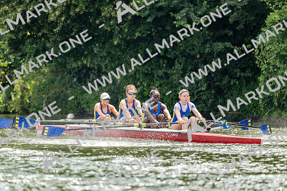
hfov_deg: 5.2
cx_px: 144
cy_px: 96
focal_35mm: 400
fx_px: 3189
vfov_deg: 3.4
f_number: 4.5
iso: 800
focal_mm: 400
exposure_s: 1/2000
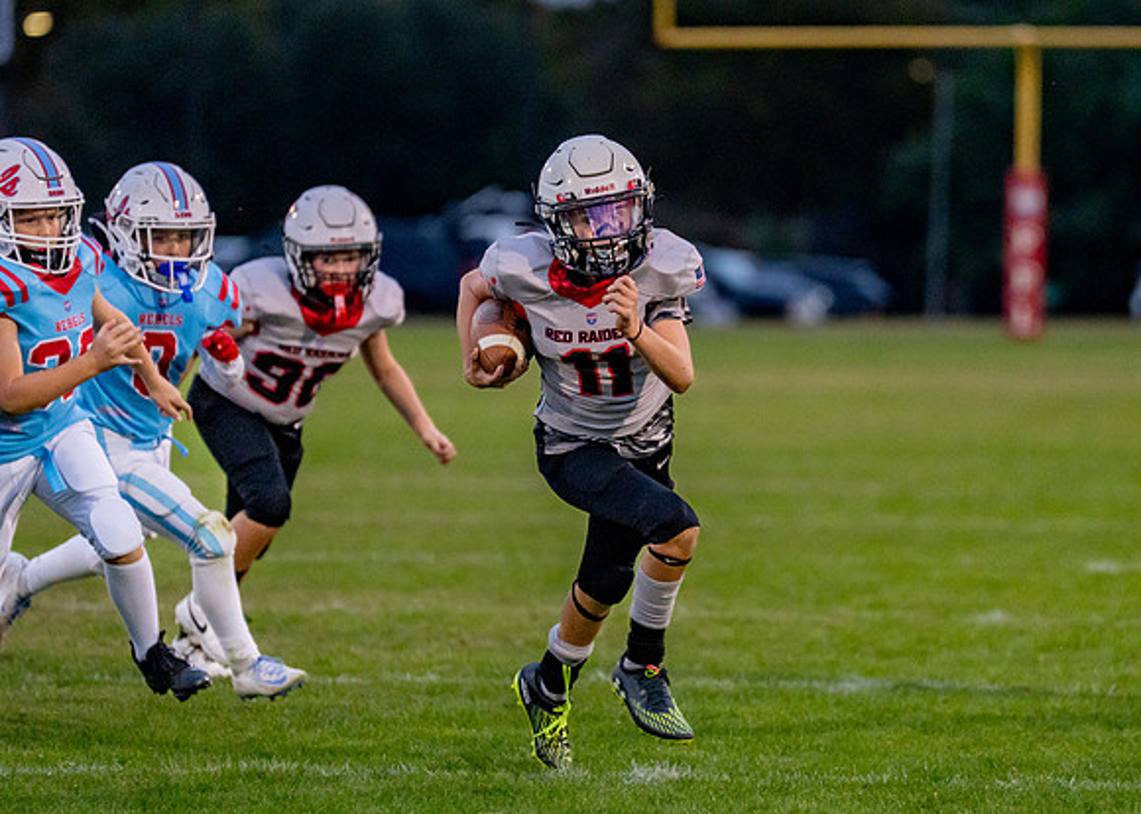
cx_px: 651
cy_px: 383
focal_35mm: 345
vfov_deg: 4.2
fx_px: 11167
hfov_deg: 5.8
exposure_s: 1/1000
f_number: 2.8
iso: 2000
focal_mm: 200
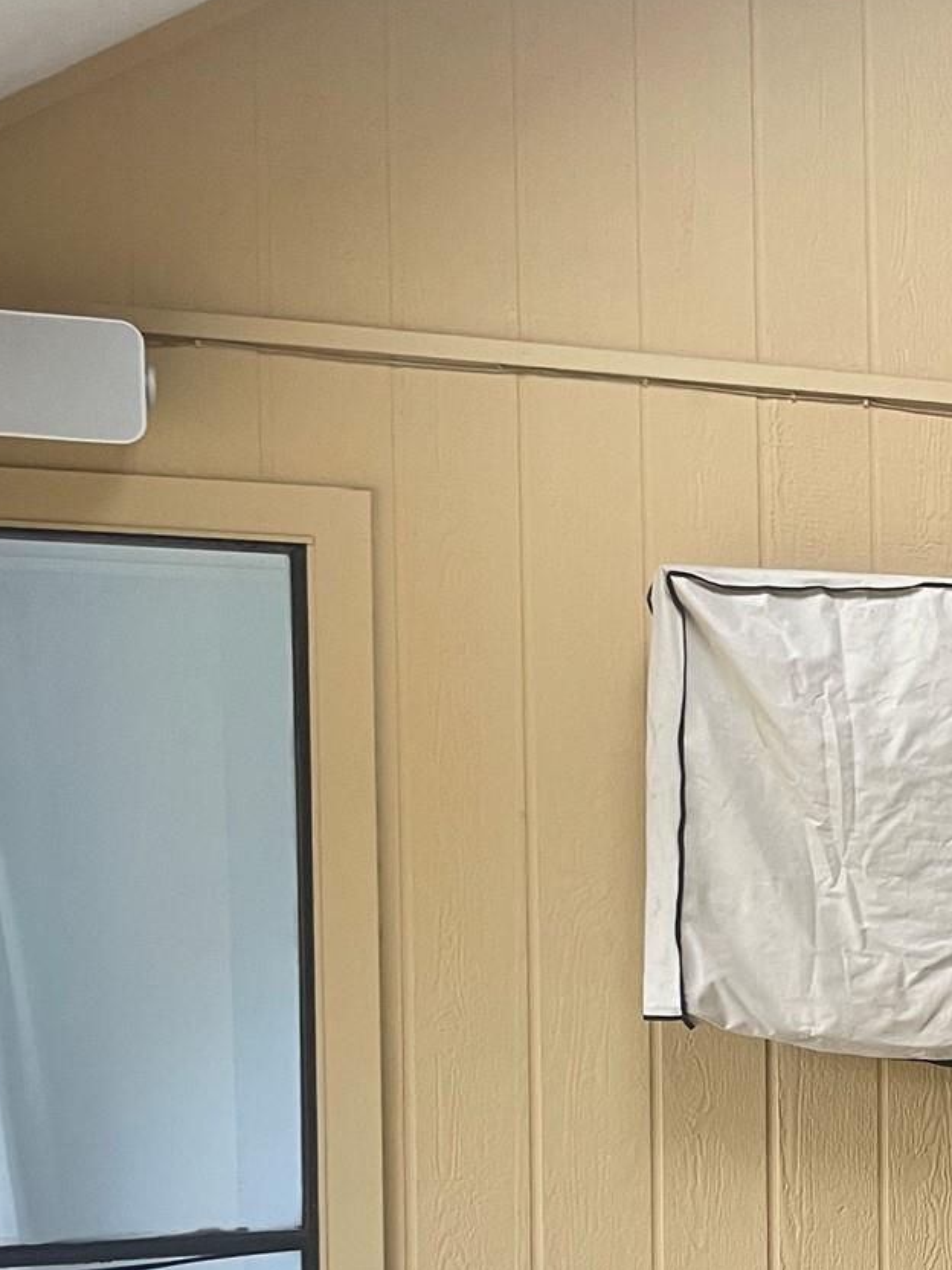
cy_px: 985
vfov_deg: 29.7
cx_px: 1391
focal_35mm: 64
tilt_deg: -1.8
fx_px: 2347
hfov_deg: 20.1
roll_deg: +0.5
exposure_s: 1/68
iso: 125
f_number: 1.6
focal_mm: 4.2
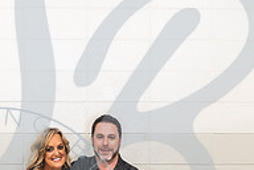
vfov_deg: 16.0
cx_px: 64
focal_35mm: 85
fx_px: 600
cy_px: 127
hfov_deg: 23.7
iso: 500
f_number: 2.8
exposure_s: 1/160
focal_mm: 24
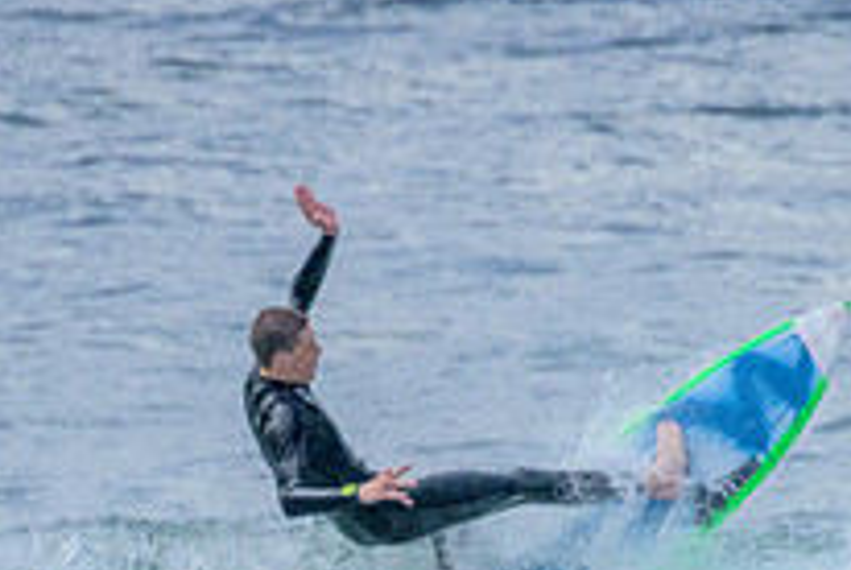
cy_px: 704
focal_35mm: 2249
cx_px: 566
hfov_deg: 0.9
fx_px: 53239
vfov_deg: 0.6
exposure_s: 1/1600
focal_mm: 800
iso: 3200
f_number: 11
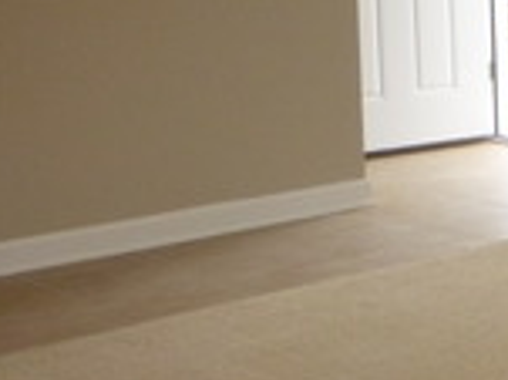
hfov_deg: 14.8
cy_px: 20
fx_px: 1554
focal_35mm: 106
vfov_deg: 13.8
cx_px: 1056
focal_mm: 4.5
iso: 160
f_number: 3.9
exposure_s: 1/60
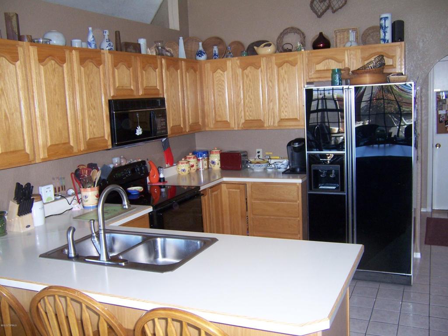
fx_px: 427
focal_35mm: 33
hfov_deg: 55.4
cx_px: 224
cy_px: 168
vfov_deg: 42.9
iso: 140
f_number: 2.8
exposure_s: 1/60
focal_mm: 5.5
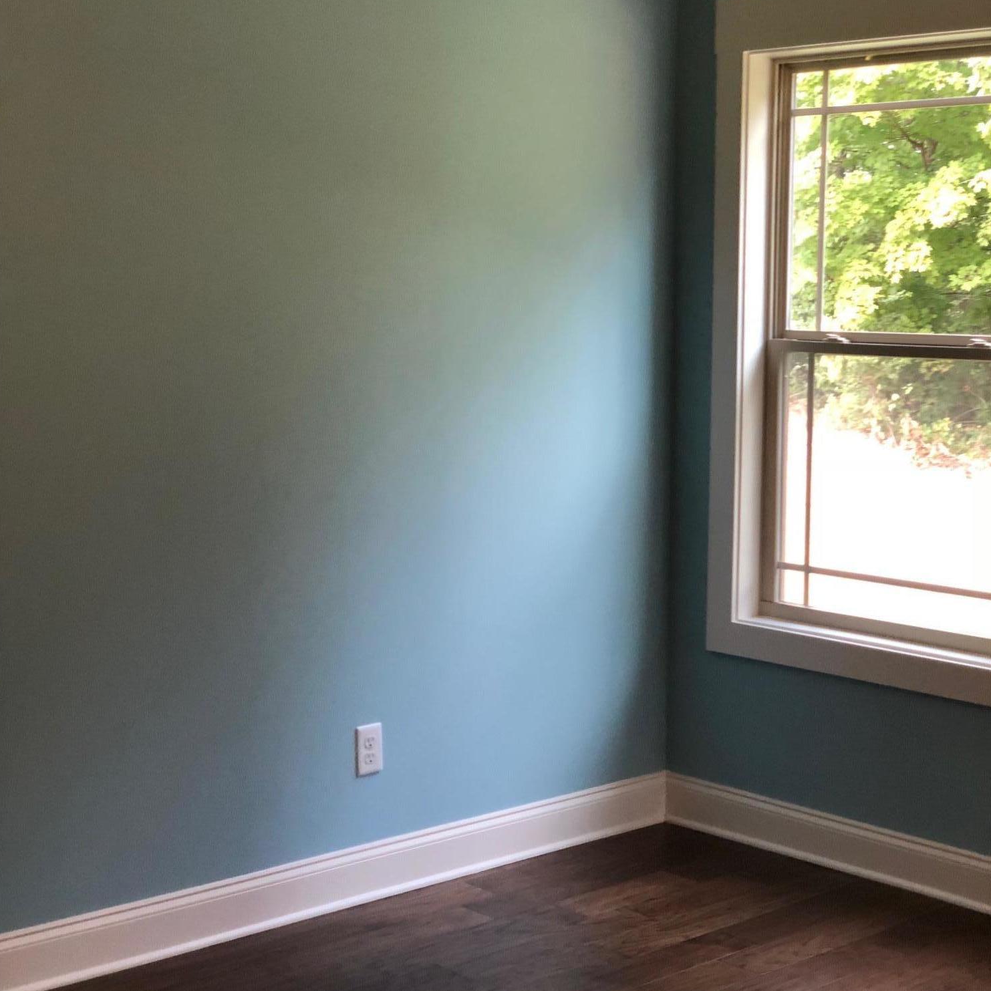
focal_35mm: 62
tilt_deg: -2.3
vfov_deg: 27.7
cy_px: 450
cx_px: 492
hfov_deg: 27.7
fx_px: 2008
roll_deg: -0.4
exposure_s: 1/60
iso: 80
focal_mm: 6
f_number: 2.4
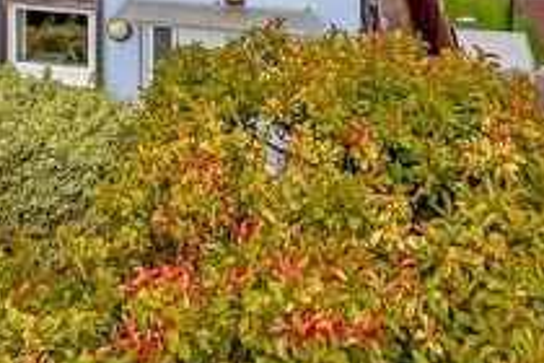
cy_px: -206
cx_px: 132
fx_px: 755
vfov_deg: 21.7
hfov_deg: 38.5
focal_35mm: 50
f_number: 4
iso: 400
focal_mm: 10
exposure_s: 1/8000
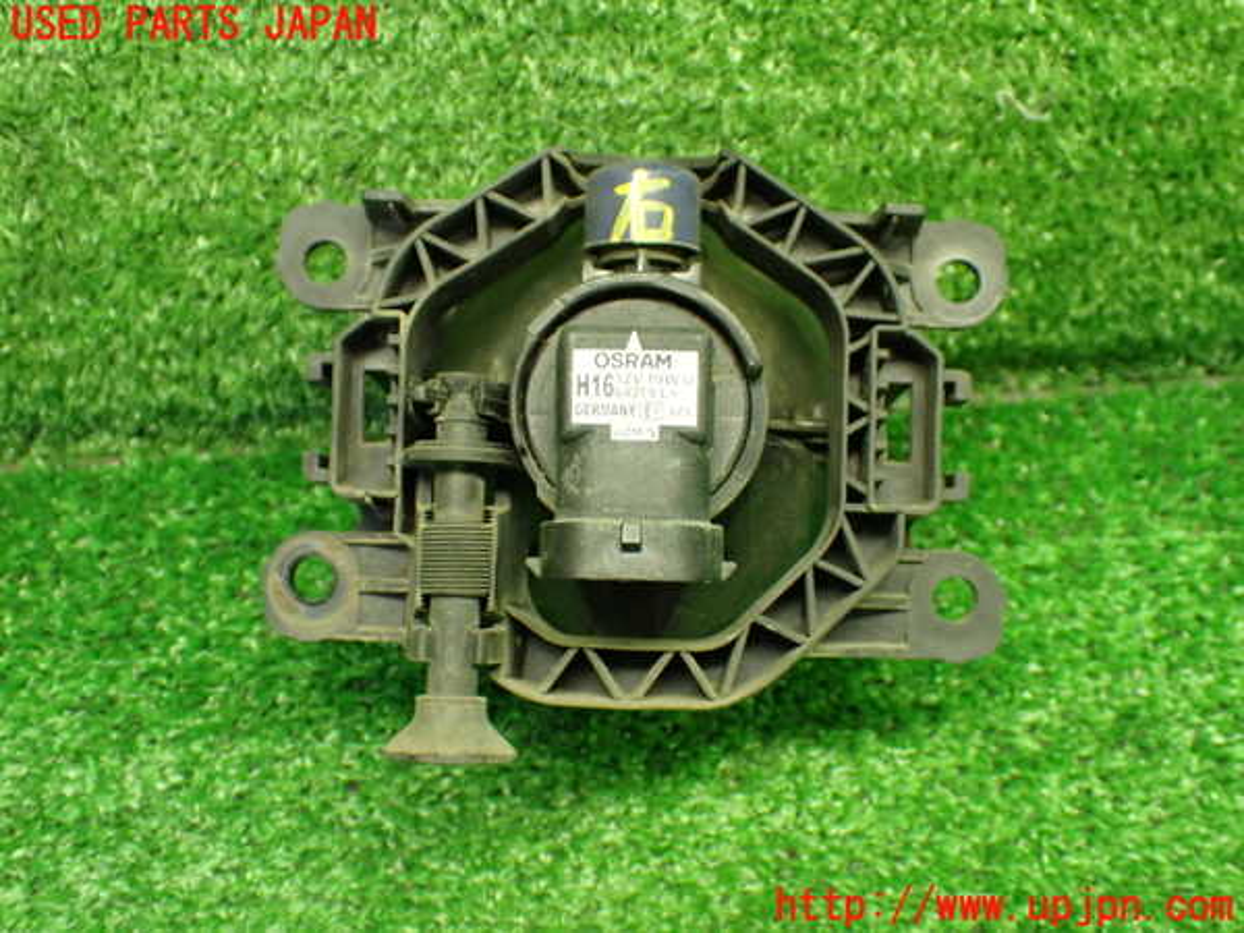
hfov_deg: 45.8
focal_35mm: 41
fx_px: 1473
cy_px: 466
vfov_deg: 35.1
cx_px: 622
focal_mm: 7.31
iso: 800
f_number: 2.8
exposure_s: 1/50
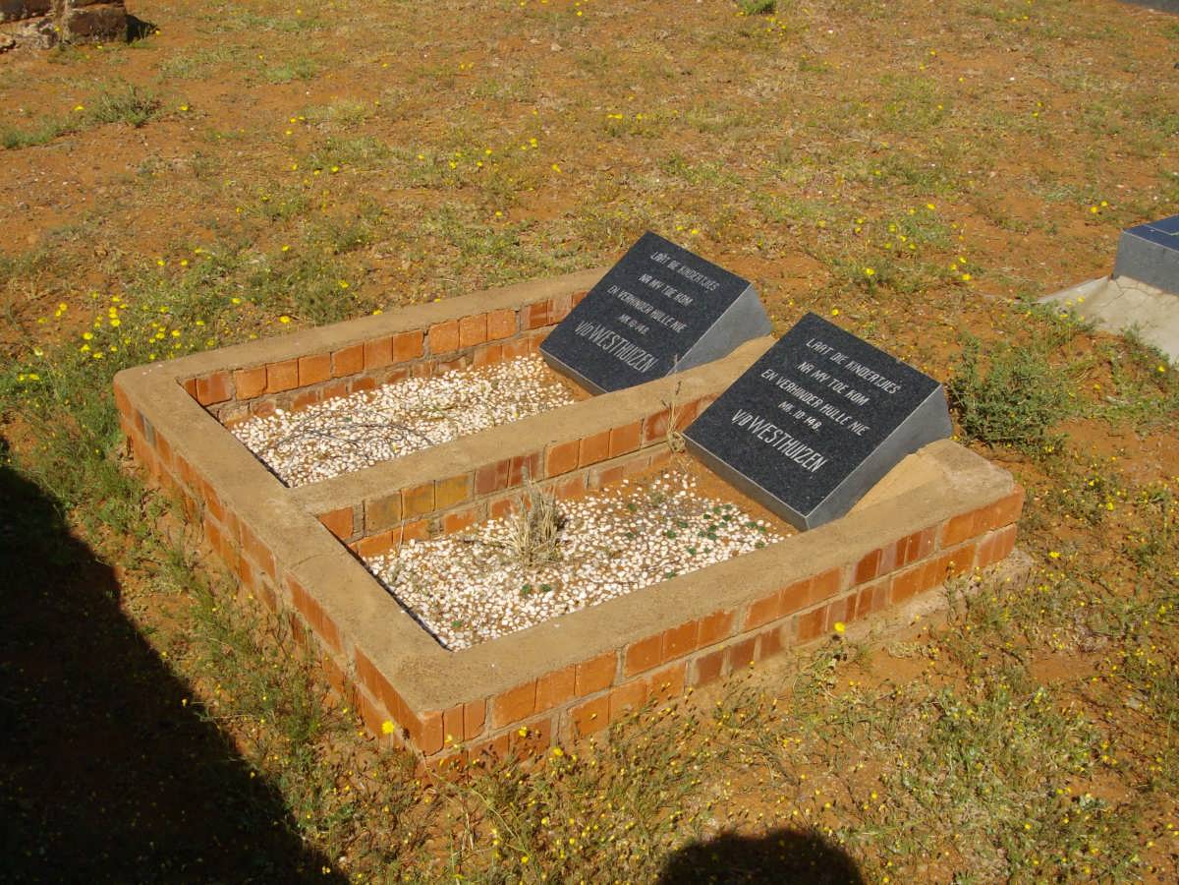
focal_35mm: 45
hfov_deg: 42.1
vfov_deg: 32.2
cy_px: 442
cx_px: 590
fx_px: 1533
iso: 80
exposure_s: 1/640
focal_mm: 7.4
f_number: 5.4
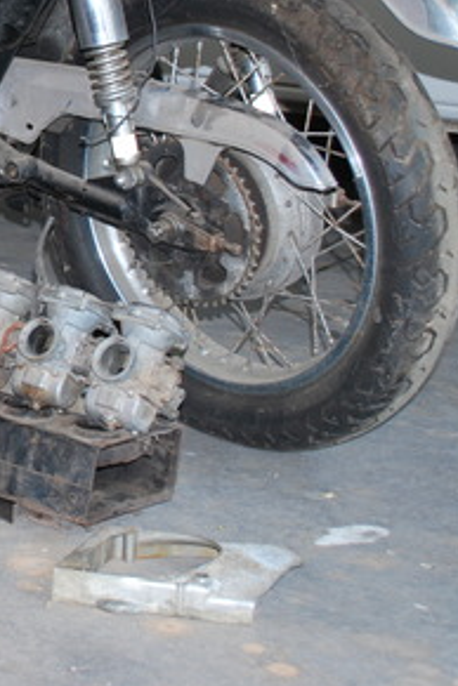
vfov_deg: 20.2
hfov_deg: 12.9
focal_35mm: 99
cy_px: 83
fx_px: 1889
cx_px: -286
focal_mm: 24
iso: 200
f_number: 4.2
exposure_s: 1/60
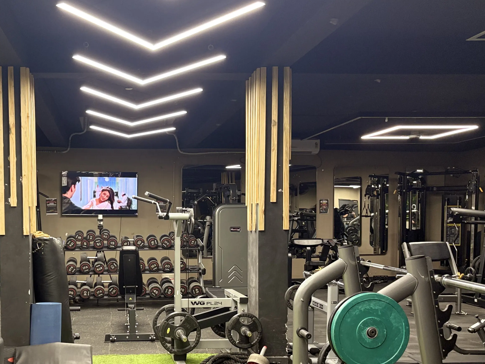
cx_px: 141
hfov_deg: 41.2
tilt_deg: -2.7
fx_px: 630
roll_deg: -0.2
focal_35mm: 45
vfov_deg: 31.9
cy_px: 244
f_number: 1.6
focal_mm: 5.96
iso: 160
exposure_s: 1/50
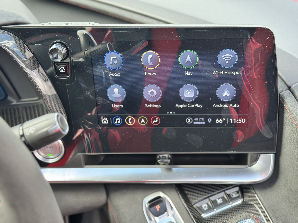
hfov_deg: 39.7
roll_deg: -0.1
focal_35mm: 48
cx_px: 149
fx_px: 413
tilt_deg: -32.2
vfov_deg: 30.3
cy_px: 112
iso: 100
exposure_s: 1/113
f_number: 1.78
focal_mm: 6.76
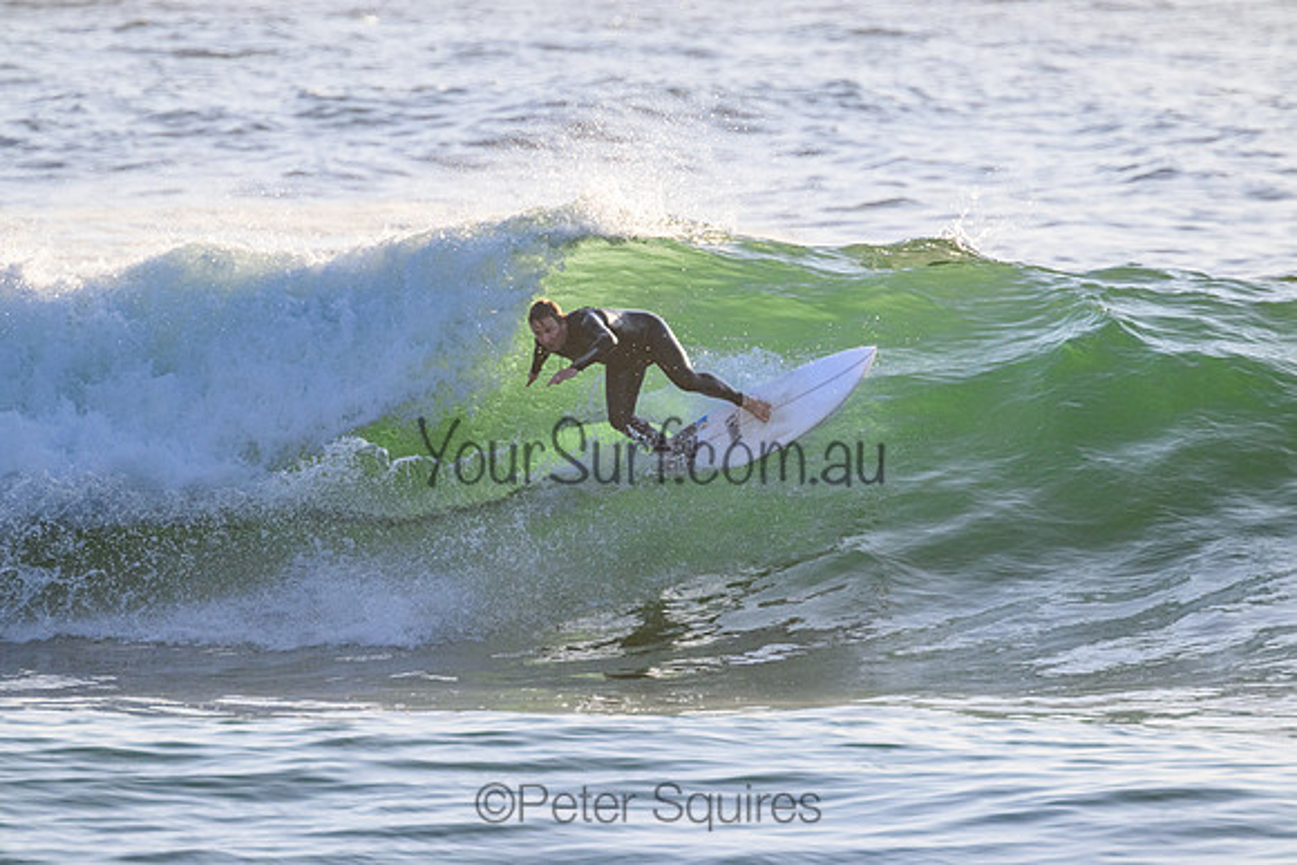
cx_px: 648
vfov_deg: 1.7
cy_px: 432
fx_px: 28828
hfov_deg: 2.6
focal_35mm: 800
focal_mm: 800
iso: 2000
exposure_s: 1/2000
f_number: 11
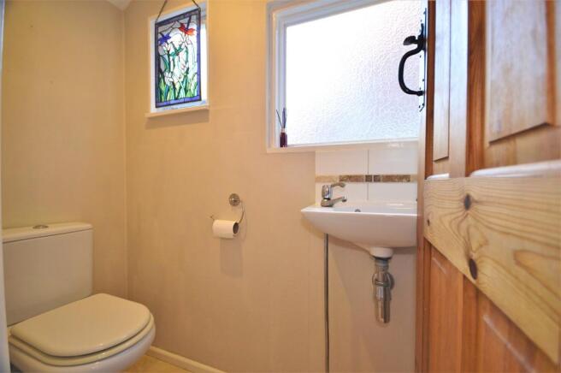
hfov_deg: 100.4
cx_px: 280
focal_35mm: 15
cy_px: 186
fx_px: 234
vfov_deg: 77.2
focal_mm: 10
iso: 450
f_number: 4
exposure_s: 1/60
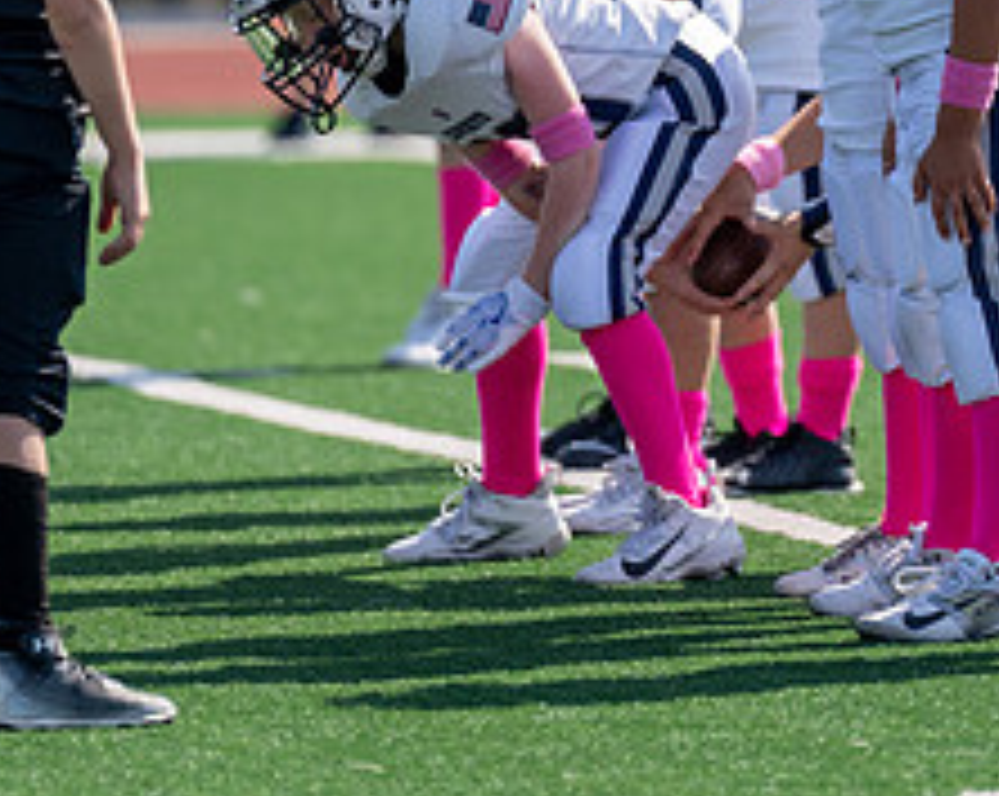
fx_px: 18071
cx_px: 654
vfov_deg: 2.5
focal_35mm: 612
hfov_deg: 3.2
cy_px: 152
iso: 100
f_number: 2.8
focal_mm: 200
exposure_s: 1/2000
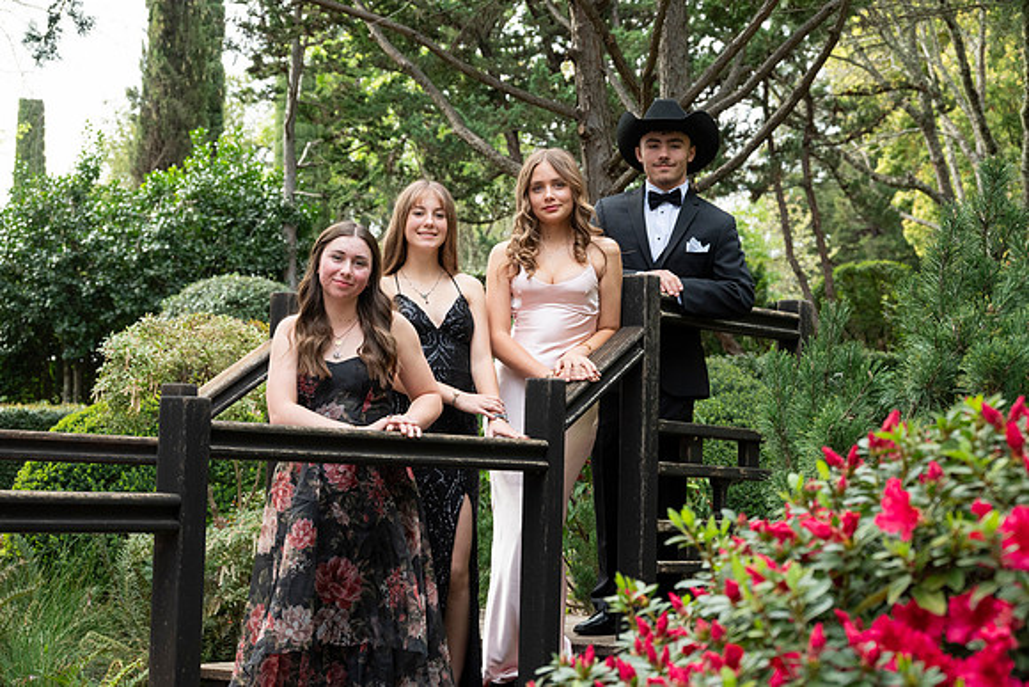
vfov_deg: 18.9
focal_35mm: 72
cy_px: 344
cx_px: 514
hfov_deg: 28.1
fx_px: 2058
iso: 1250
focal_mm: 72
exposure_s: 1/500
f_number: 7.1
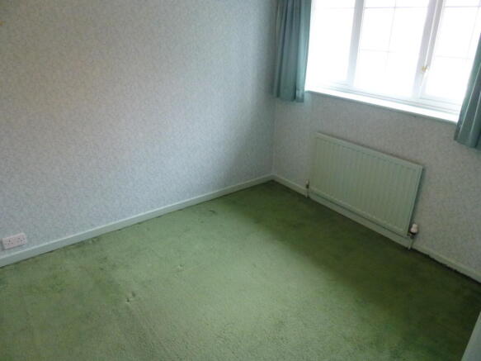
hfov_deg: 69.4
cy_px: 180
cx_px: 240
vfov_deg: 54.9
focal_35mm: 25
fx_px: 347
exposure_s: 1/40
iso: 800
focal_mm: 4.5
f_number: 3.1
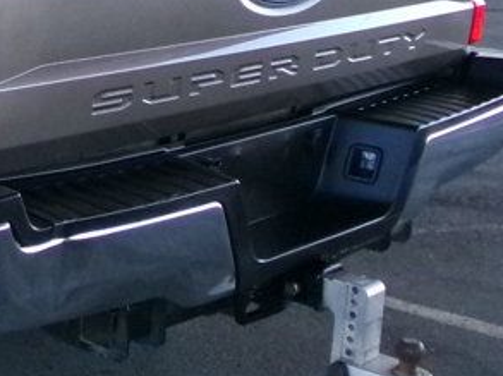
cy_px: 148
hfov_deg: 21.2
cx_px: -142
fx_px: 1219
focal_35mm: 84
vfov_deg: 17.5
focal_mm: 4.3
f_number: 11.07
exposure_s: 1/60
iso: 683
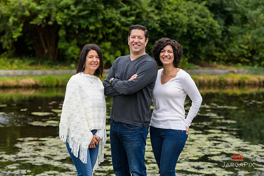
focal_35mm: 113
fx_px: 829
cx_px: 132
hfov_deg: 18.1
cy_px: 75
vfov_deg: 12.1
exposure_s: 1/400
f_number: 4
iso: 400
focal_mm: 98
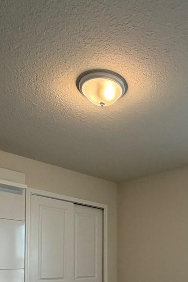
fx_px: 290
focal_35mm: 37
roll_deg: +0.2
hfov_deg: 35.0
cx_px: 144
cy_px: 256
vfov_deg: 46.6
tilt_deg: +1.1
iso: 160
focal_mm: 2.22
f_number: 2.2
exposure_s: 1/120
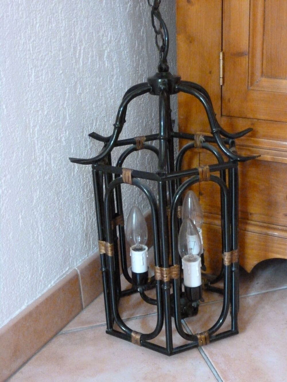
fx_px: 575
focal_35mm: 52
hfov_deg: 28.0
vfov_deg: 36.8
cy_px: 191
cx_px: 144
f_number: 4.3
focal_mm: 9.4
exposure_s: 1/15
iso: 1600
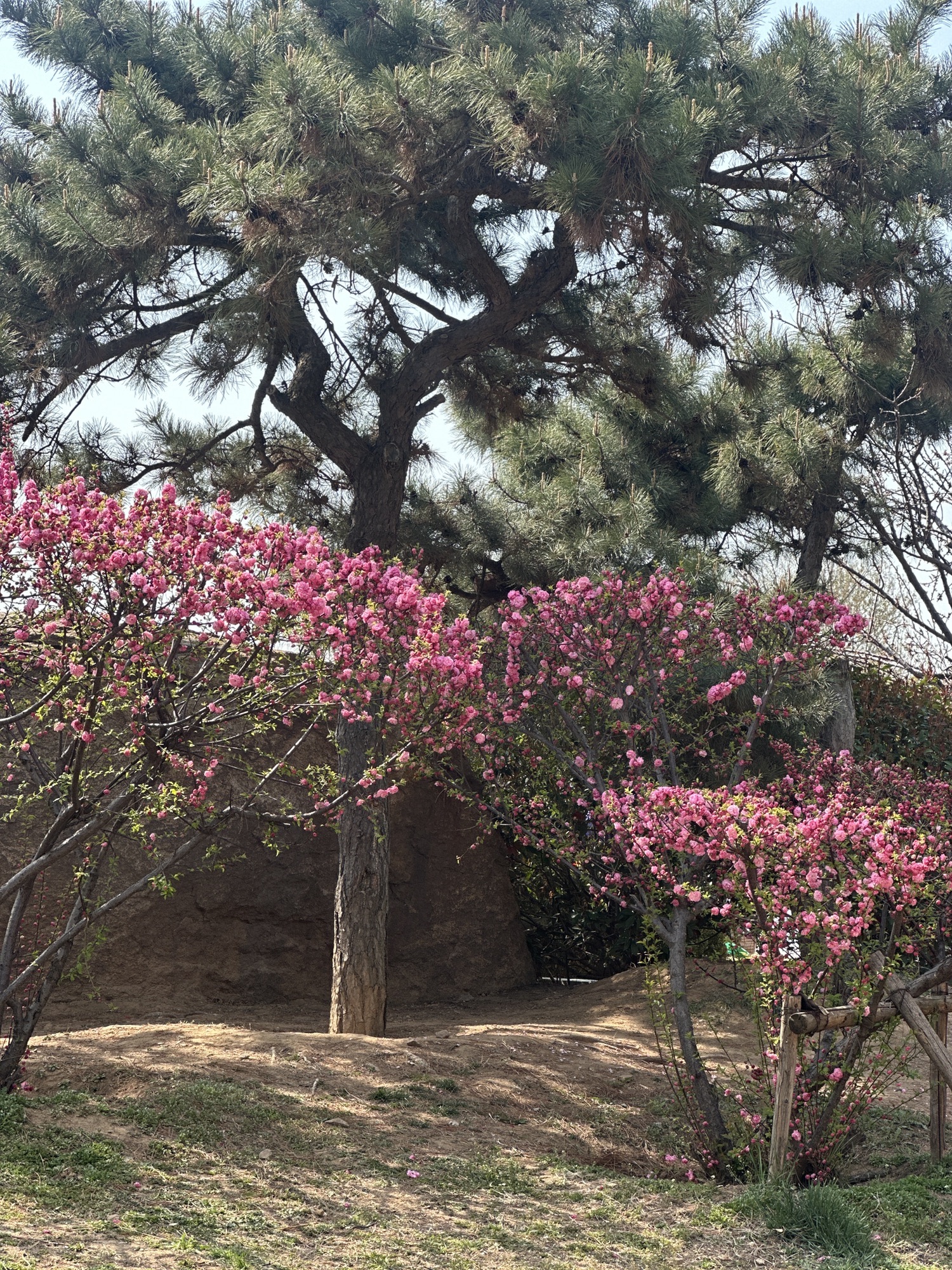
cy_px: 635
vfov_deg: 25.3
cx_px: 476
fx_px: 2824
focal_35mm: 77
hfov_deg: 19.1
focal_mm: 9
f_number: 2.8
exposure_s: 1/182
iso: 25
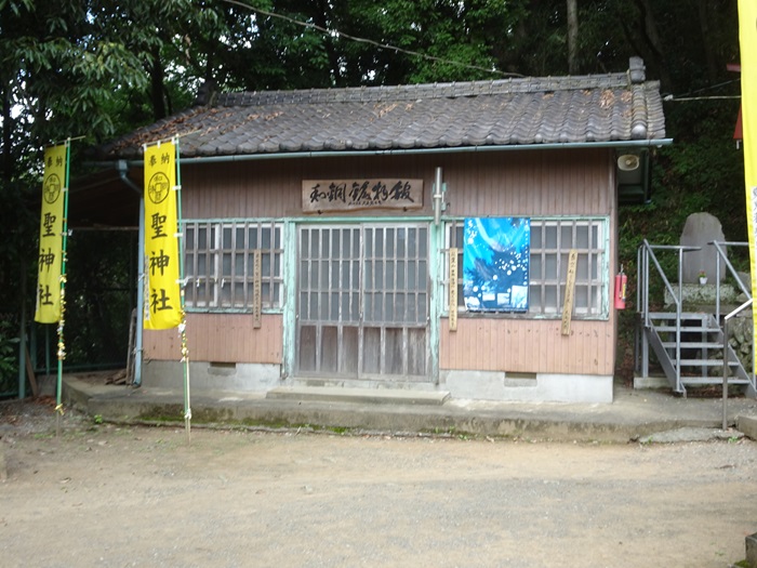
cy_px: 284
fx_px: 875
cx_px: 378
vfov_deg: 36.0
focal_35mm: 40
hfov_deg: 46.8
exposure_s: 1/50
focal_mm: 6.8
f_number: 4
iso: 80
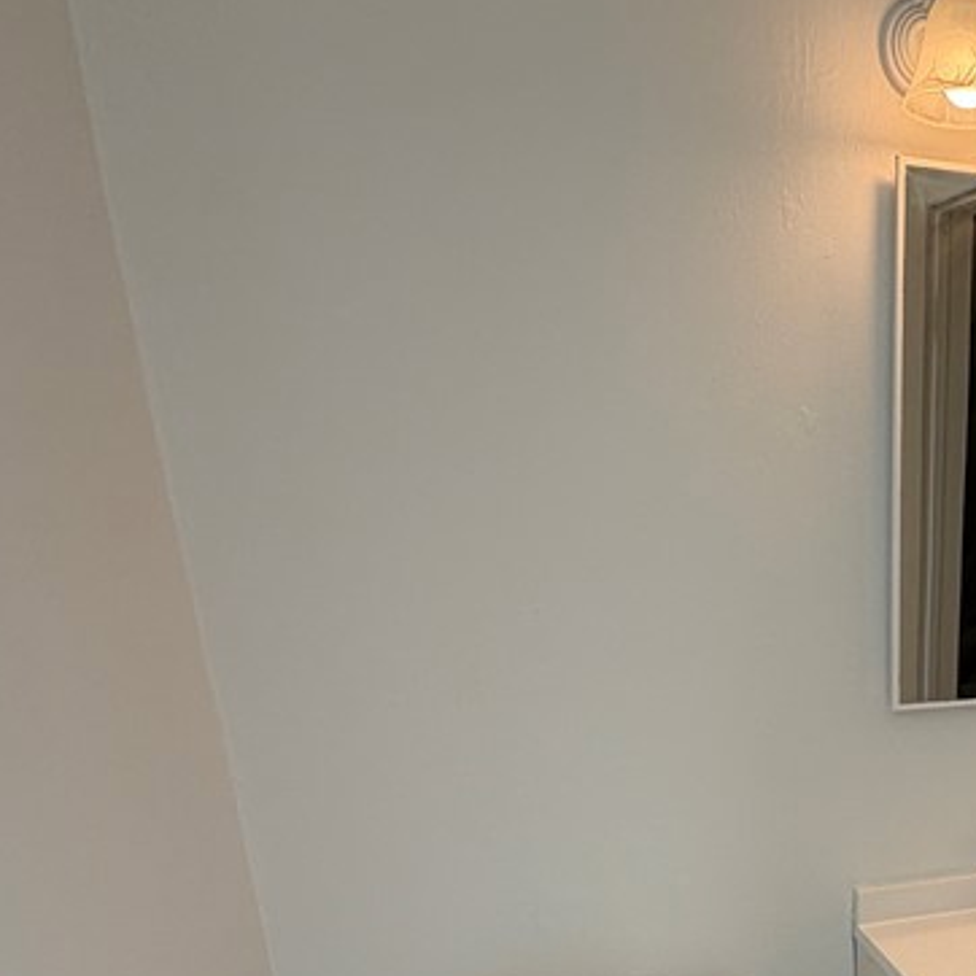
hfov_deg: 42.2
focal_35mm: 35
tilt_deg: -20.9
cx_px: 927
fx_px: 1116
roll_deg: -0.6
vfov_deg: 43.1
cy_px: 884
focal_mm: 2.22
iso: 32
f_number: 2.2
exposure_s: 1/120
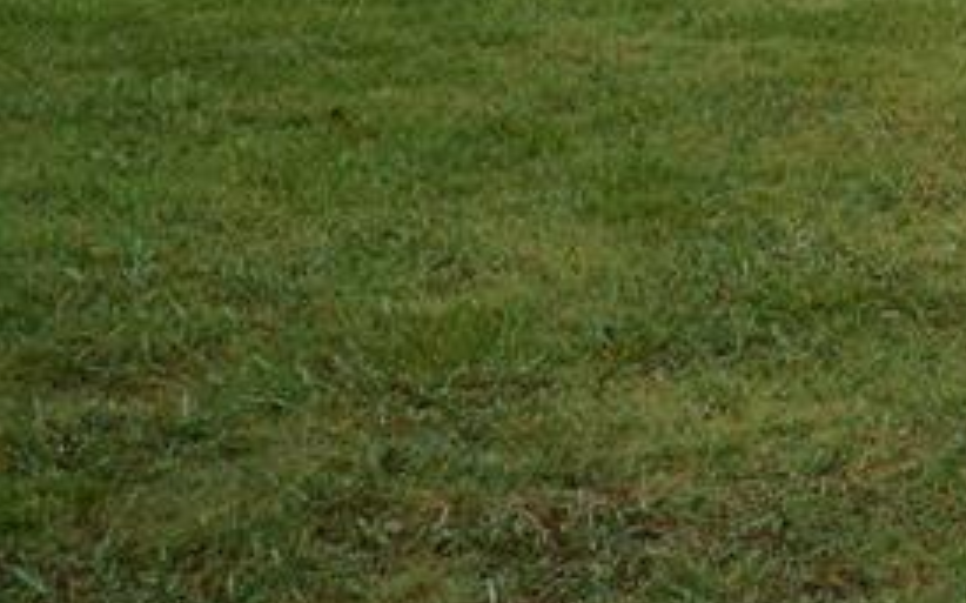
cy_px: -361
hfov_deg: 16.8
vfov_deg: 10.9
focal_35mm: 114
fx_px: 3000
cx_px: 1407
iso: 200
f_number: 11
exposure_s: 1/100
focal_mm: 20
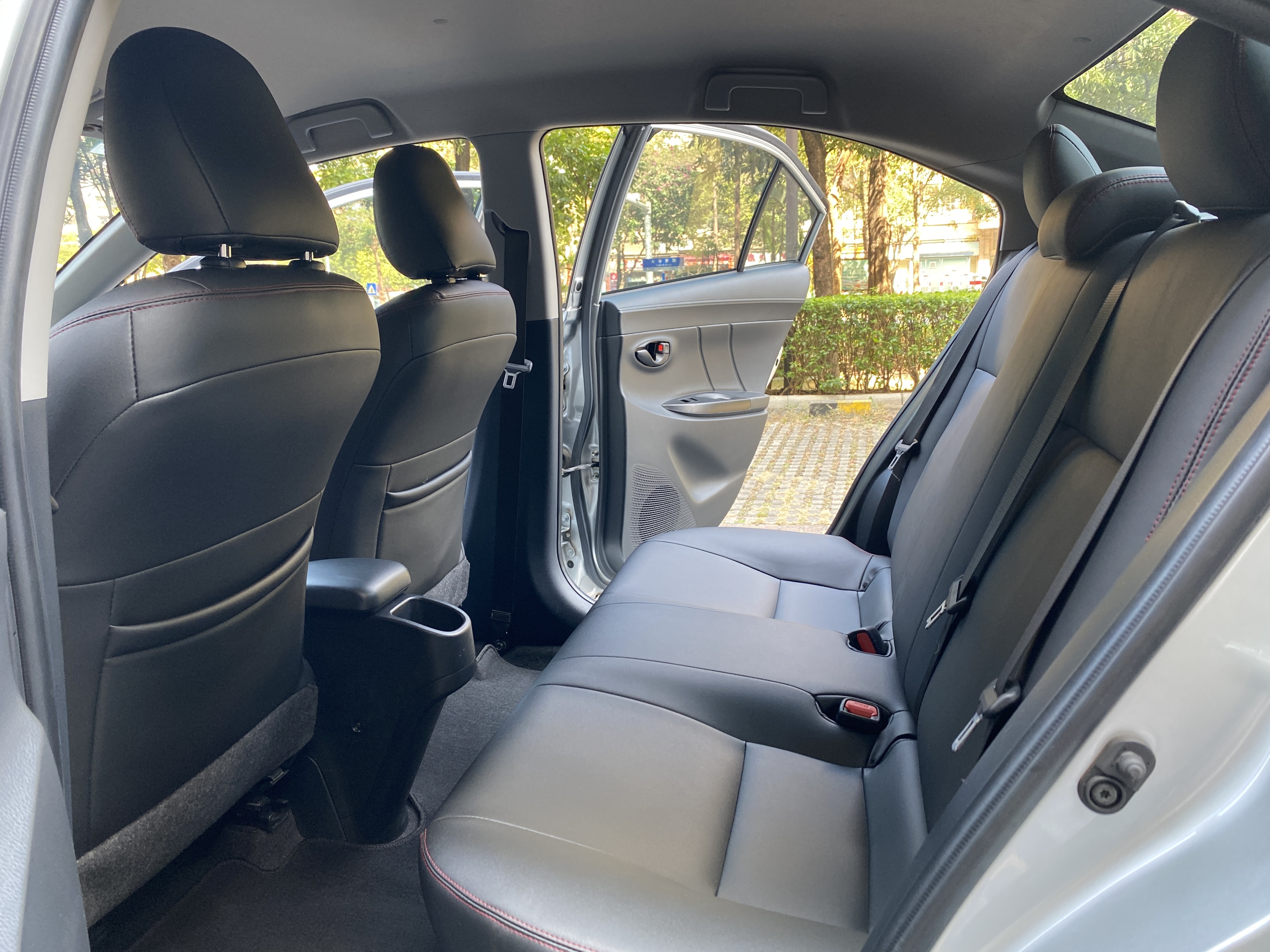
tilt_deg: -10.8
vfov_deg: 53.1
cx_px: 635
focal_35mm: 26
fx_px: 954
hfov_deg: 67.3
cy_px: 476
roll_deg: +2.2
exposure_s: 1/110
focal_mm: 4.25
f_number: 1.8
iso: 125
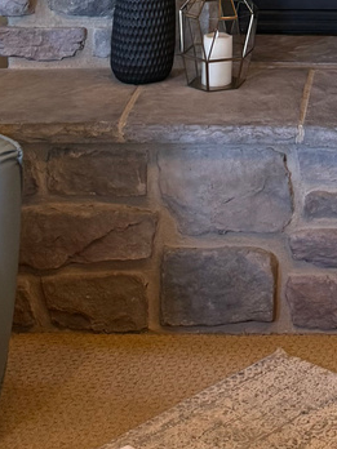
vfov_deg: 15.6
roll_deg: -1.6
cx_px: 417
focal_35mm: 106
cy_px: -387
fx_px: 1376
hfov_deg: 13.5
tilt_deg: +1.6
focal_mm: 6.76
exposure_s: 1/60
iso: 160
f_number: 1.78
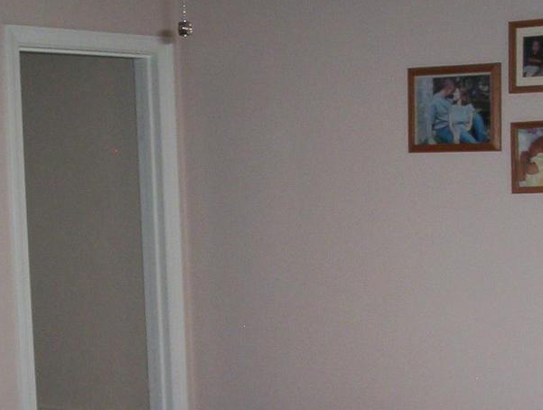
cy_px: 355
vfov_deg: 17.6
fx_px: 1305
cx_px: 281
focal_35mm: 83
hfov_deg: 23.5
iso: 140
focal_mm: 6
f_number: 4.5
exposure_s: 1/30
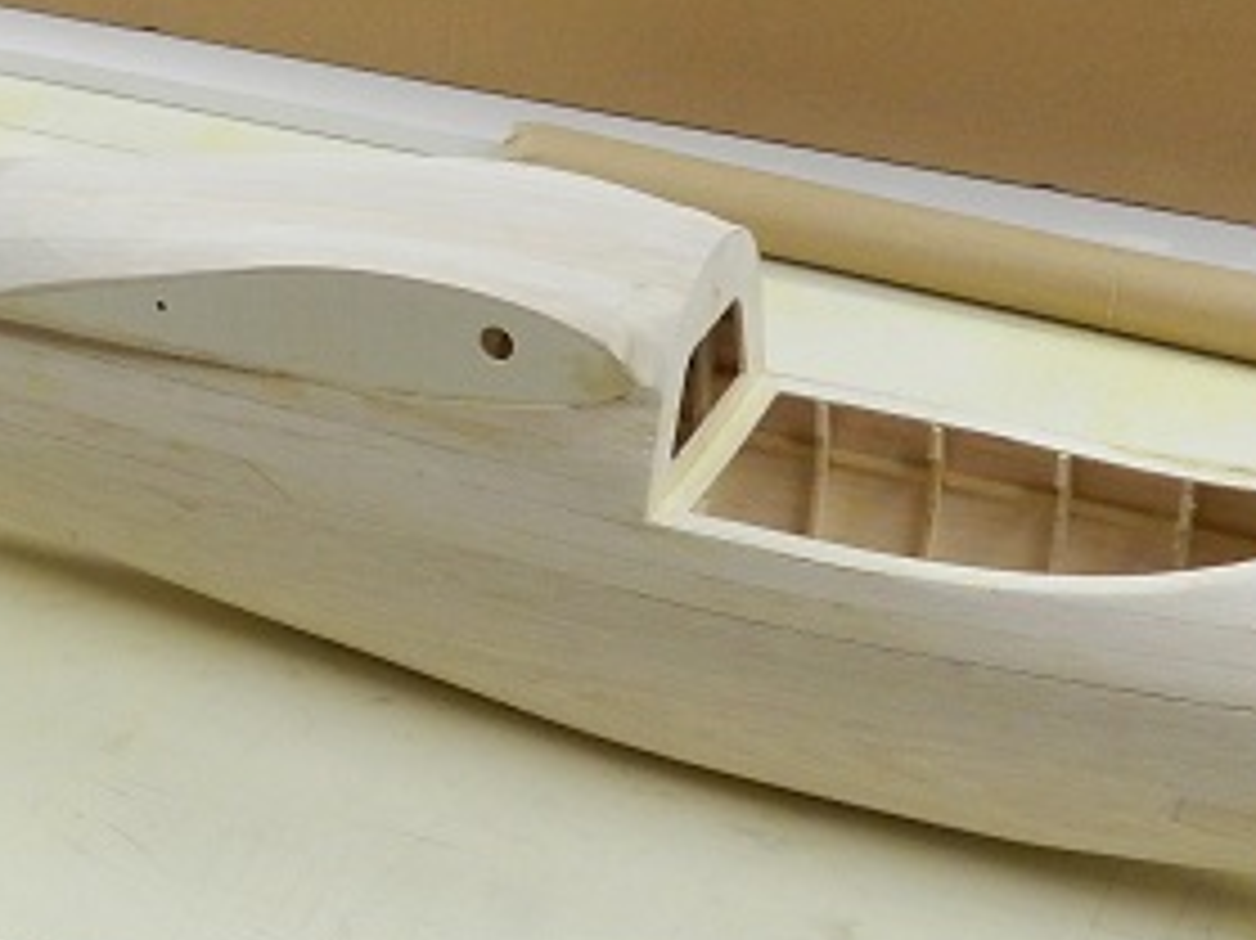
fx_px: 2394
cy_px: 621
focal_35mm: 66
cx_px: 99
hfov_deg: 28.2
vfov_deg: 22.2
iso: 400
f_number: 3.4
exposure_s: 1/30
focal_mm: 4
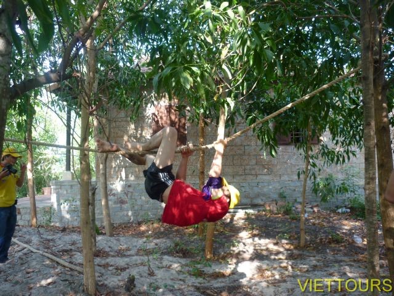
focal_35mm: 33
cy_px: 148
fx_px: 376
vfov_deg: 42.9
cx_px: 197
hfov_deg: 55.4
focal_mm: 5.5
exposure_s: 1/50
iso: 80
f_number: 2.8
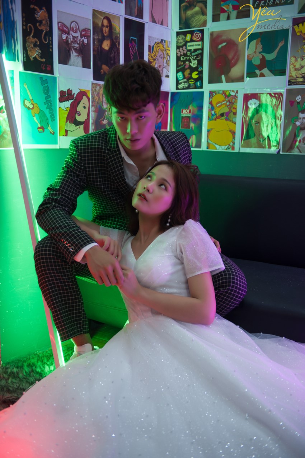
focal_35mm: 48
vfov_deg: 41.1
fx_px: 611
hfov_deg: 28.0
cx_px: 152
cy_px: 229
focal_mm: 48
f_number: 2.8
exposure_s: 1/100
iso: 500
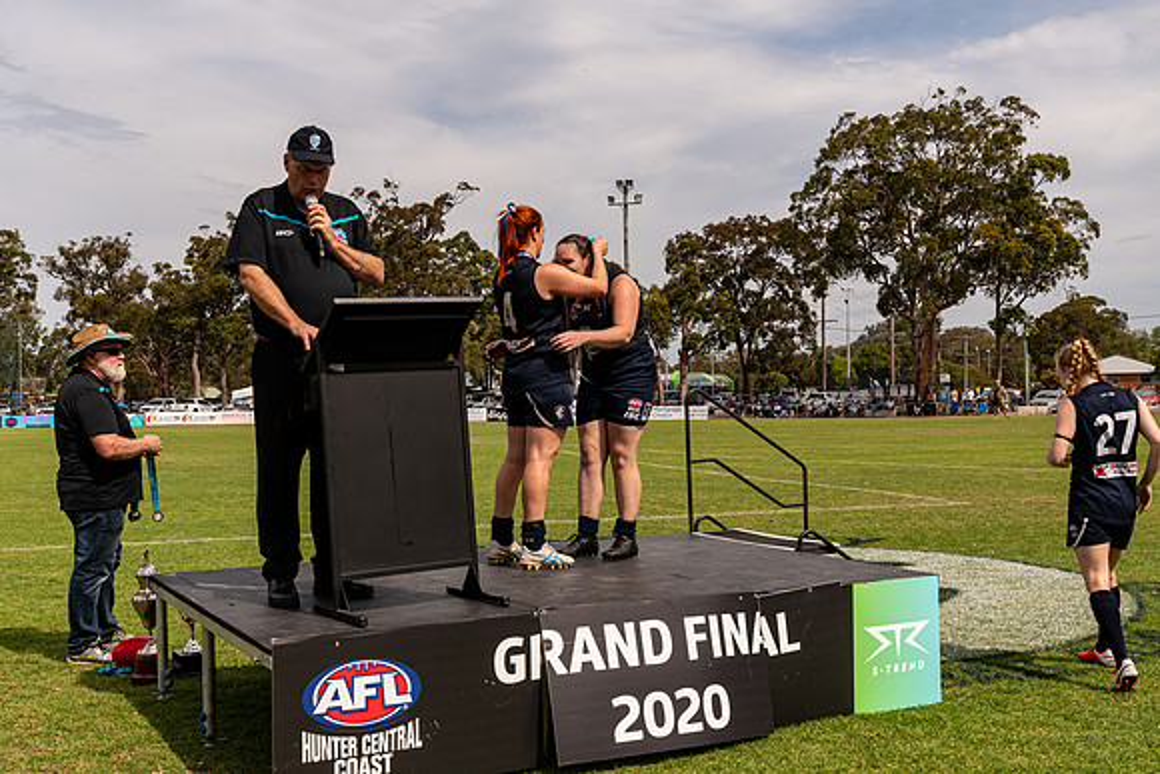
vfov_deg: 34.2
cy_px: 387
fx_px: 1257
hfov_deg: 49.5
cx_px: 580
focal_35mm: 39
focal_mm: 26
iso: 200
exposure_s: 1/800
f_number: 8
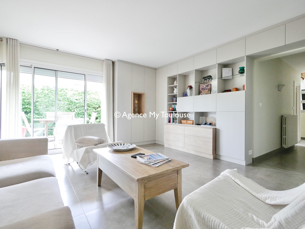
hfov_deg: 87.7
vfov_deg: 71.6
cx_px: 152
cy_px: 114
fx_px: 159
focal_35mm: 18
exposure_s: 1/60
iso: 1250
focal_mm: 9
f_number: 4
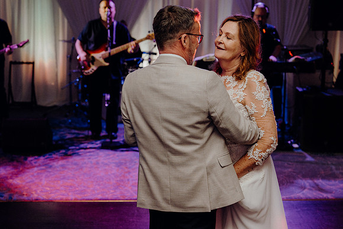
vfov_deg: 23.4
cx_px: 172
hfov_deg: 34.5
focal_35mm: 58
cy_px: 114
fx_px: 553
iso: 2500
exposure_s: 1/200
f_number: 3.5
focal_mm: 58
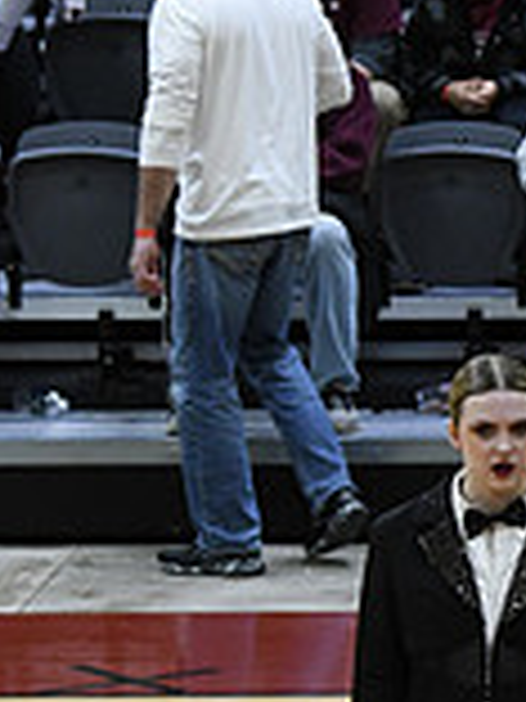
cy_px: 740
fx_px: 9988
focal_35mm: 493
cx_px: 1254
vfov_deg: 4.0
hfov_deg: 3.0
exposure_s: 1/250
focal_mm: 92
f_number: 4
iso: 2500
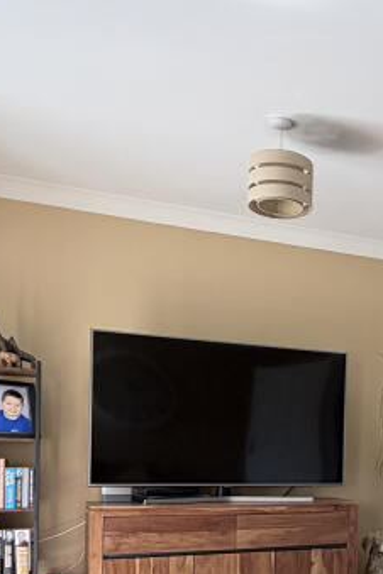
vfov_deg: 42.5
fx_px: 702
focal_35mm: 44
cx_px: 414
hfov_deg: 28.0
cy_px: 459
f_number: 2.2
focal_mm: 2.22
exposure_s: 1/121
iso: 100
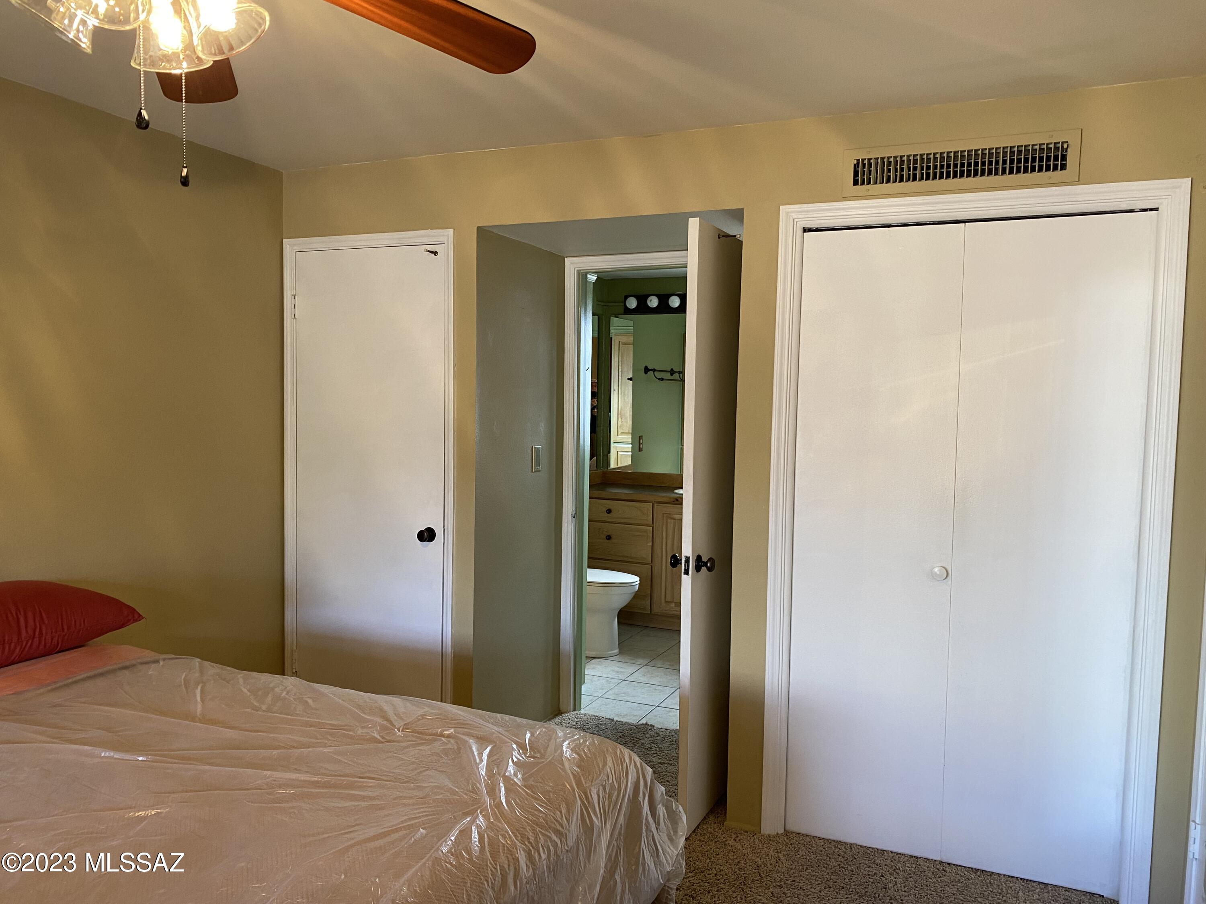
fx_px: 906
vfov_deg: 53.1
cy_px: 452
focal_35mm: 26
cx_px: 603
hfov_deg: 67.3
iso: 100
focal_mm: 4.25
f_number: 1.8
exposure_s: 1/60
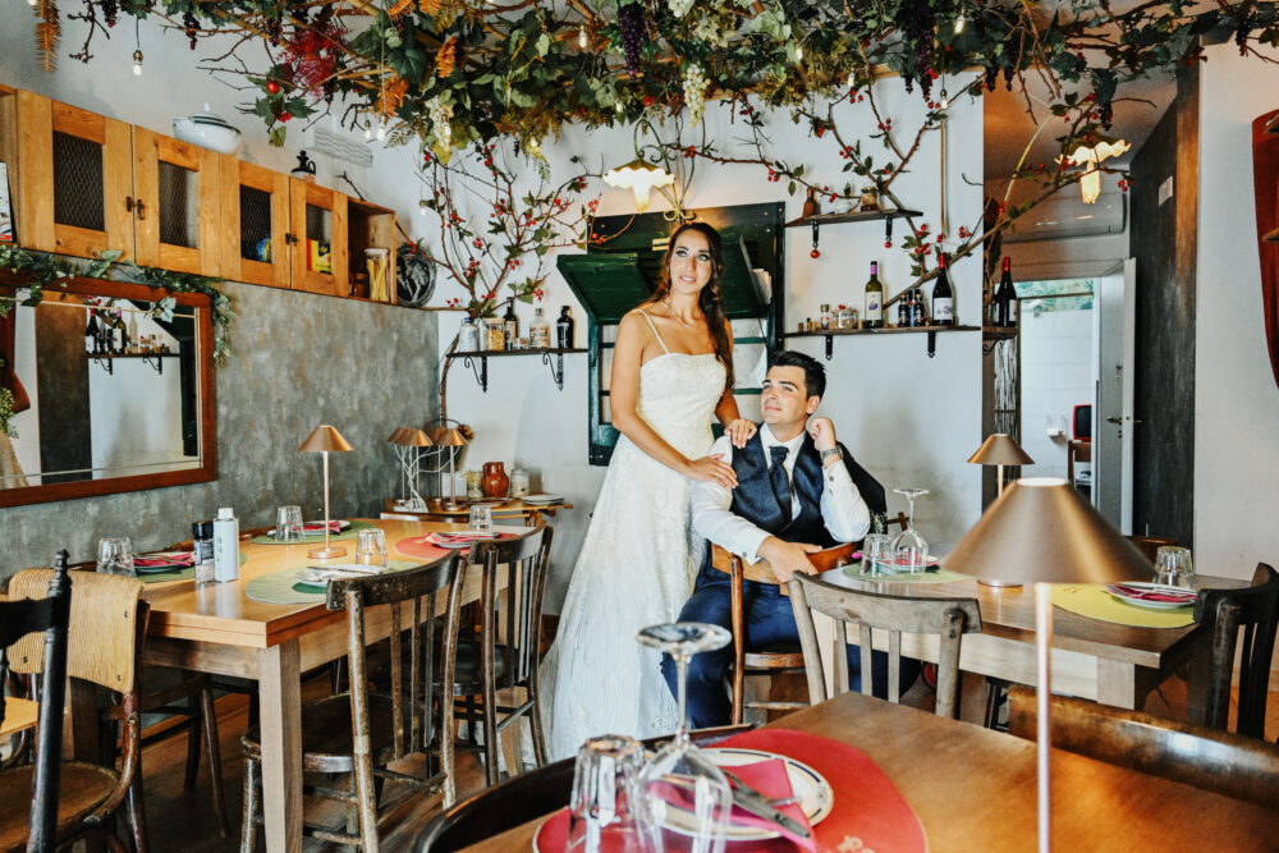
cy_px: 426
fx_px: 853
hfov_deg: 73.7
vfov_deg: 53.1
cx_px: 640
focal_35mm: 24
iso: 5000
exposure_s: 1/200
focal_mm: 24
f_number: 4.5
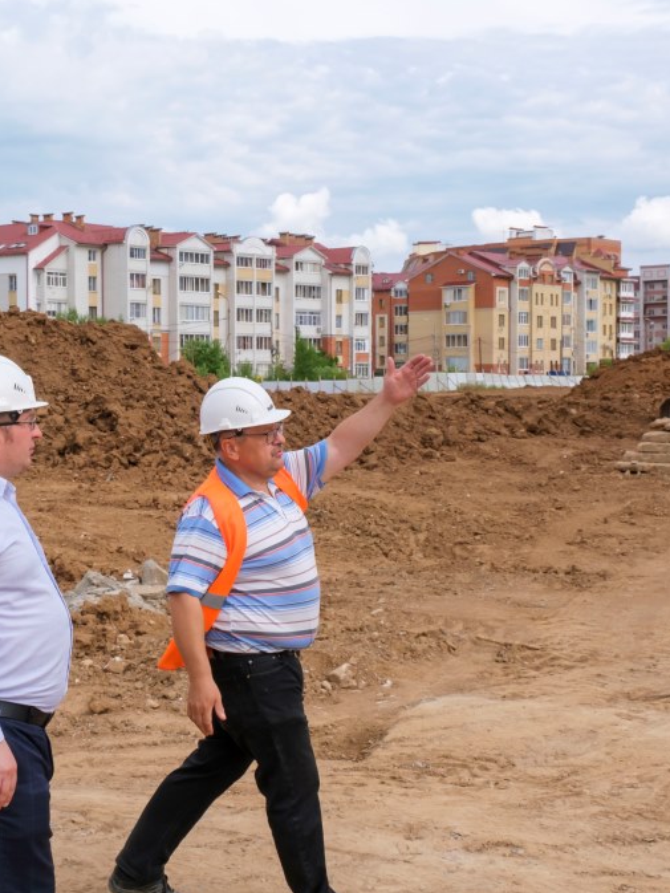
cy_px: 446
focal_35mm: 60
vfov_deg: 32.2
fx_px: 1548
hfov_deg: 24.2
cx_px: 166
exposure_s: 1/450
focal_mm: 27.4
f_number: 11
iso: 640
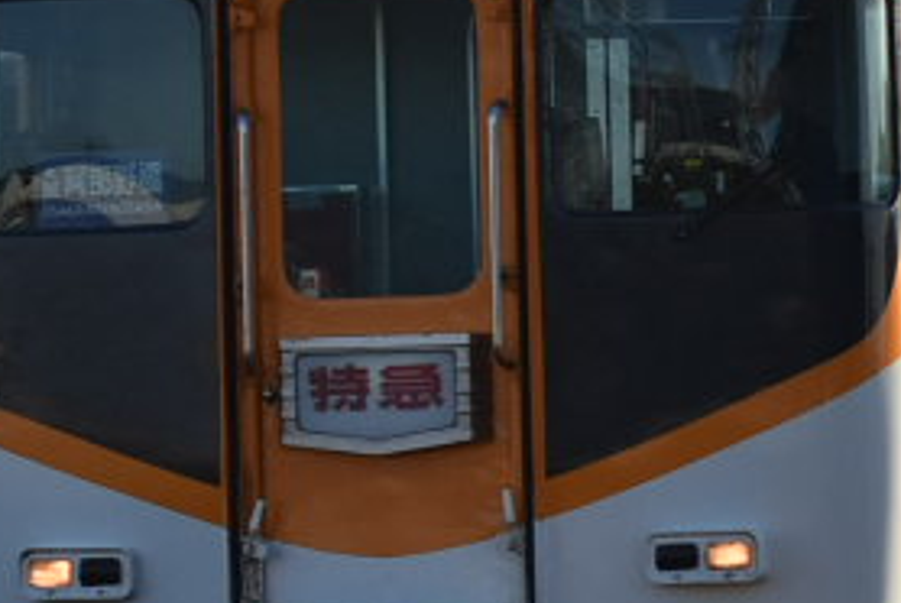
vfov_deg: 1.9
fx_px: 18146
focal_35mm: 724
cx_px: 1663
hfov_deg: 2.8
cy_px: 587
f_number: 5.6
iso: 400
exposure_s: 1/1600
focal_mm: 105
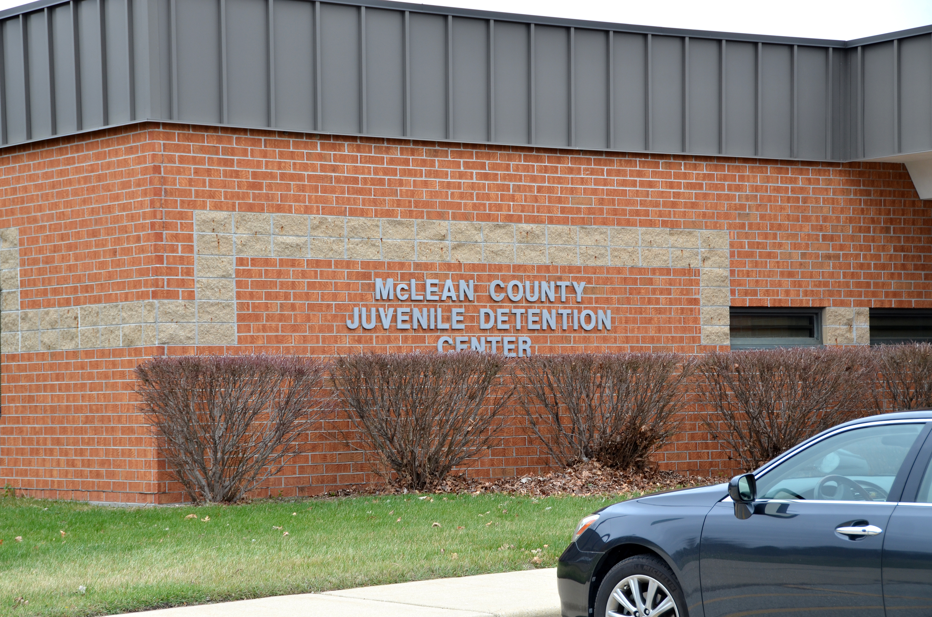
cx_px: 466
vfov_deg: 14.6
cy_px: 308
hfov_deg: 22.0
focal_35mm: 93
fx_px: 2403
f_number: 8
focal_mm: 62
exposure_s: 1/60
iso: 200
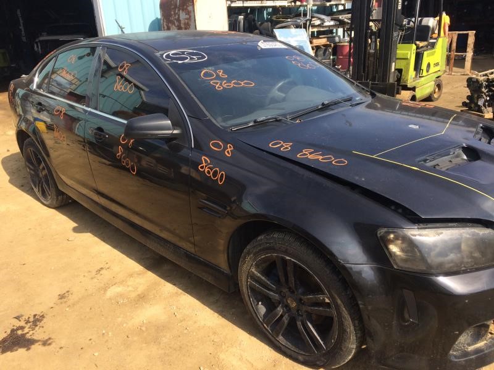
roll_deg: +2.9
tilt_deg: -18.1
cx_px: 247
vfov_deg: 48.2
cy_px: 185
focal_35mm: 29
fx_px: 414
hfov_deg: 61.7
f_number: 2.2
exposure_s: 1/1026
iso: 32
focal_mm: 4.15
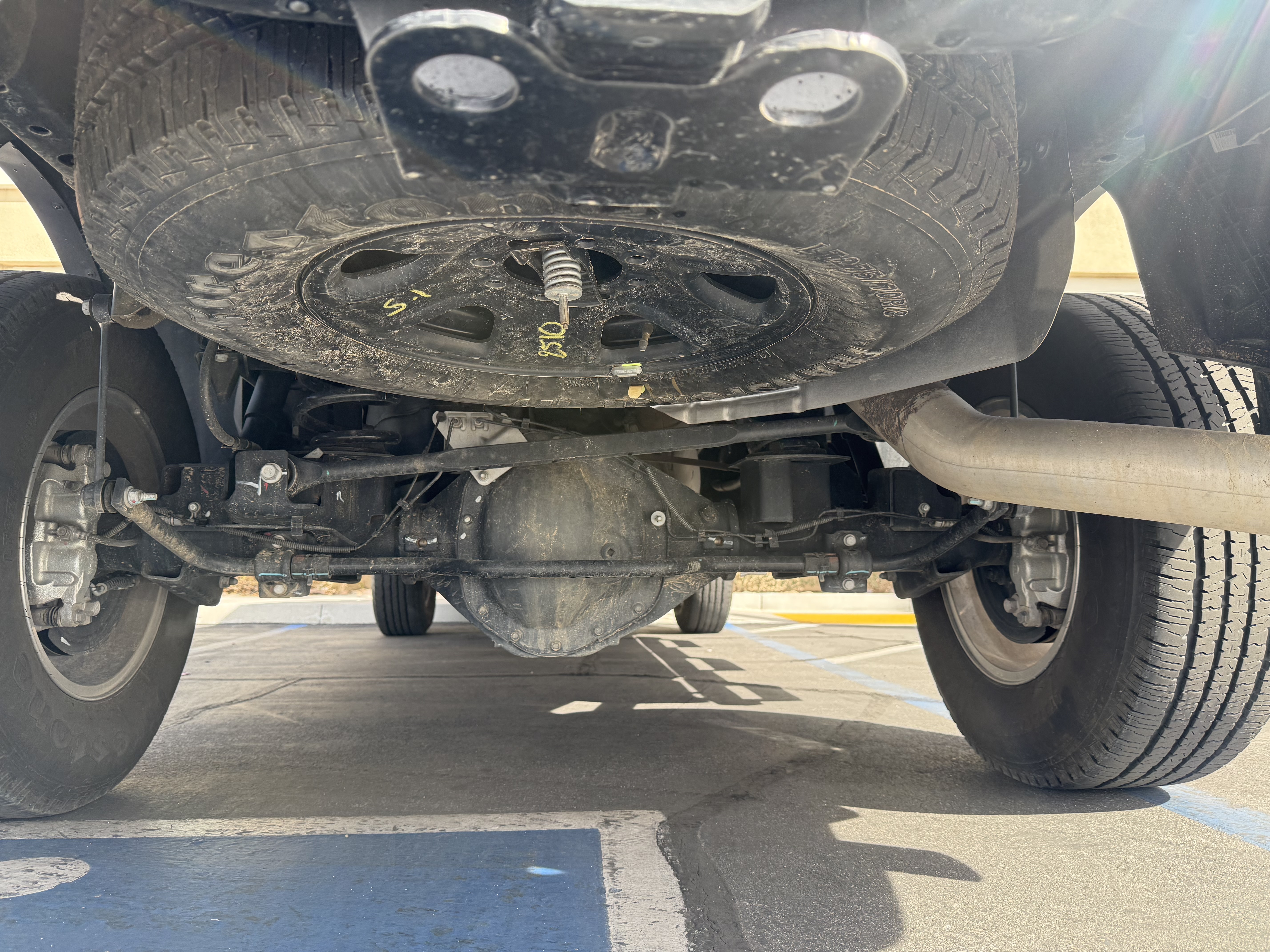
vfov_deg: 56.8
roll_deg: +0.2
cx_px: 635
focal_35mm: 24
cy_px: 476
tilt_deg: +7.0
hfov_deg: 71.6
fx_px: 881
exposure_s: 1/517
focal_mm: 6.76
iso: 100
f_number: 1.78
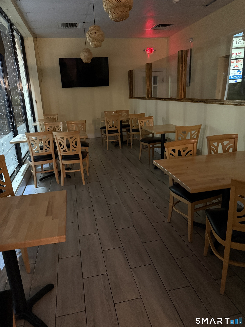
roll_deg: +1.0
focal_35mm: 24
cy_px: 164
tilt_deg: -15.6
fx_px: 226
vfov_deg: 71.6
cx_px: 122
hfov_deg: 56.8
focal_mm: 6.76
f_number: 1.78
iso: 1600
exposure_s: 1/30
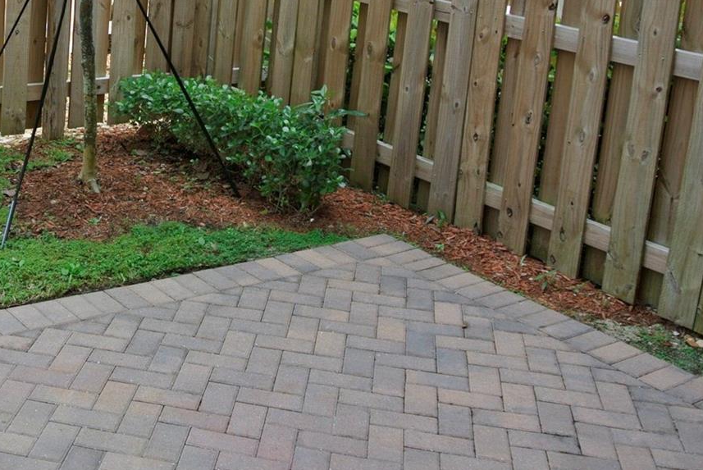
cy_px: 106
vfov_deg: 23.9
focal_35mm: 56
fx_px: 1094
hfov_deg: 34.1
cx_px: 101
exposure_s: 1/250
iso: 100
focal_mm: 11.4
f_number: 4
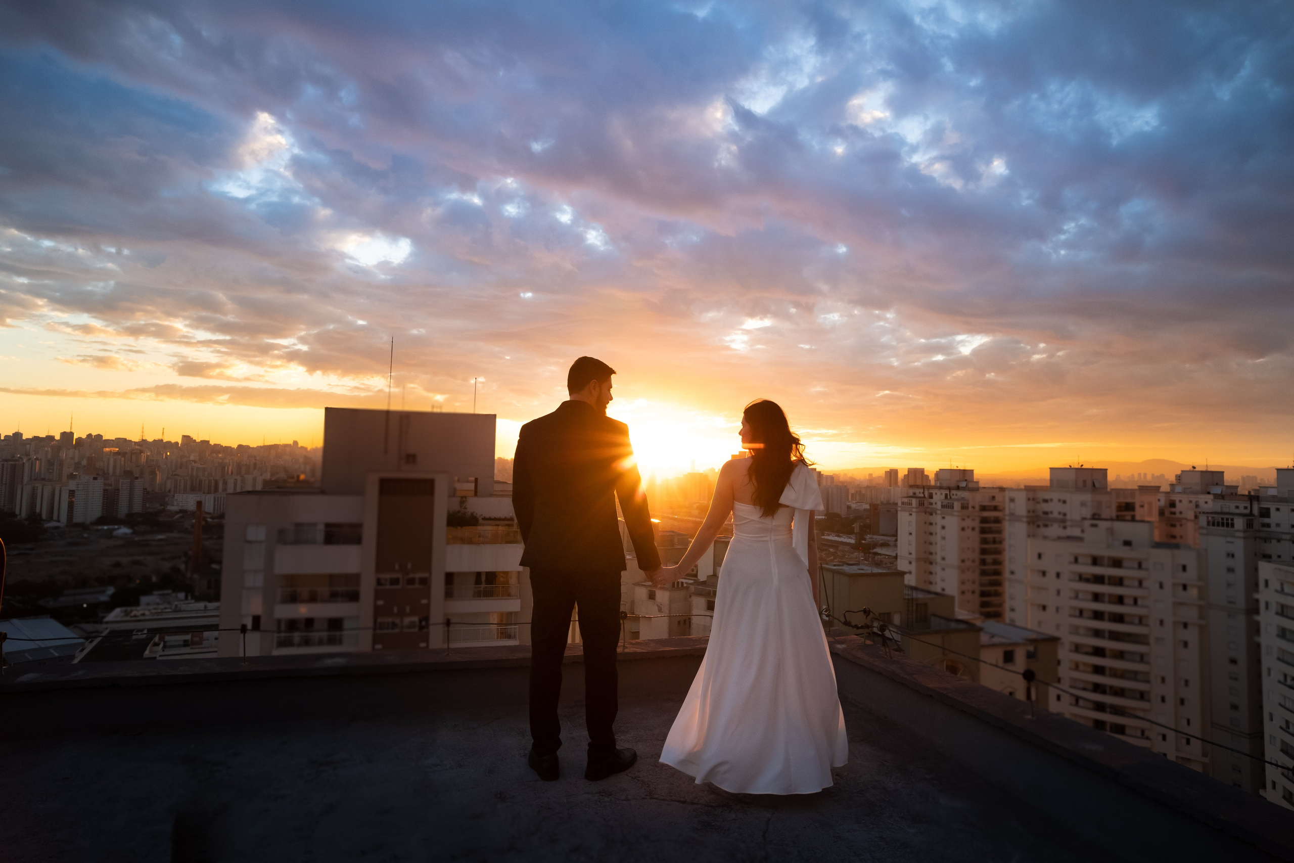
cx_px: 647
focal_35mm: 20
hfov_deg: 84.0
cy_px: 432
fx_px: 719
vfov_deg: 61.9
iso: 1000
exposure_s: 1/640
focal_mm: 13
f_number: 4.5
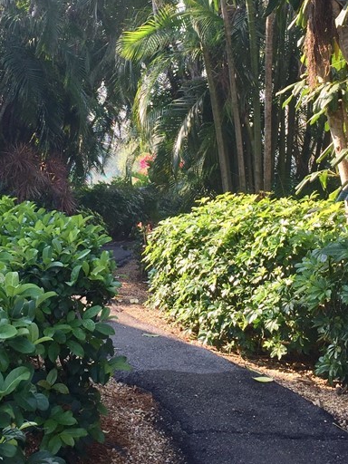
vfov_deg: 32.7
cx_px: 130
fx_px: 777
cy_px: 127
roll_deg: -3.9
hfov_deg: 25.2
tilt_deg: +5.0
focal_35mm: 58
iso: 32
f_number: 2.2
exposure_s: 1/289
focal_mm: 4.15
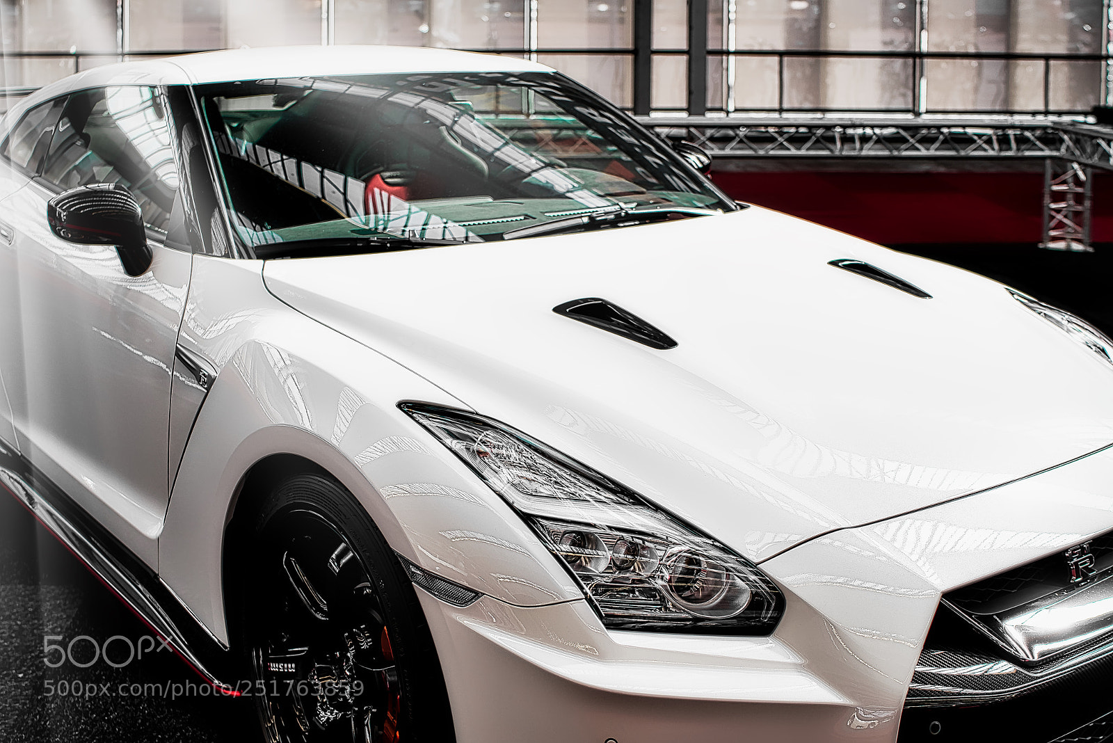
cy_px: 372
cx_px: 556
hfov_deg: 54.4
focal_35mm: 35
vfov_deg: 37.9
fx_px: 1082
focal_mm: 35
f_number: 2.8
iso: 100
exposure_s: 1/80
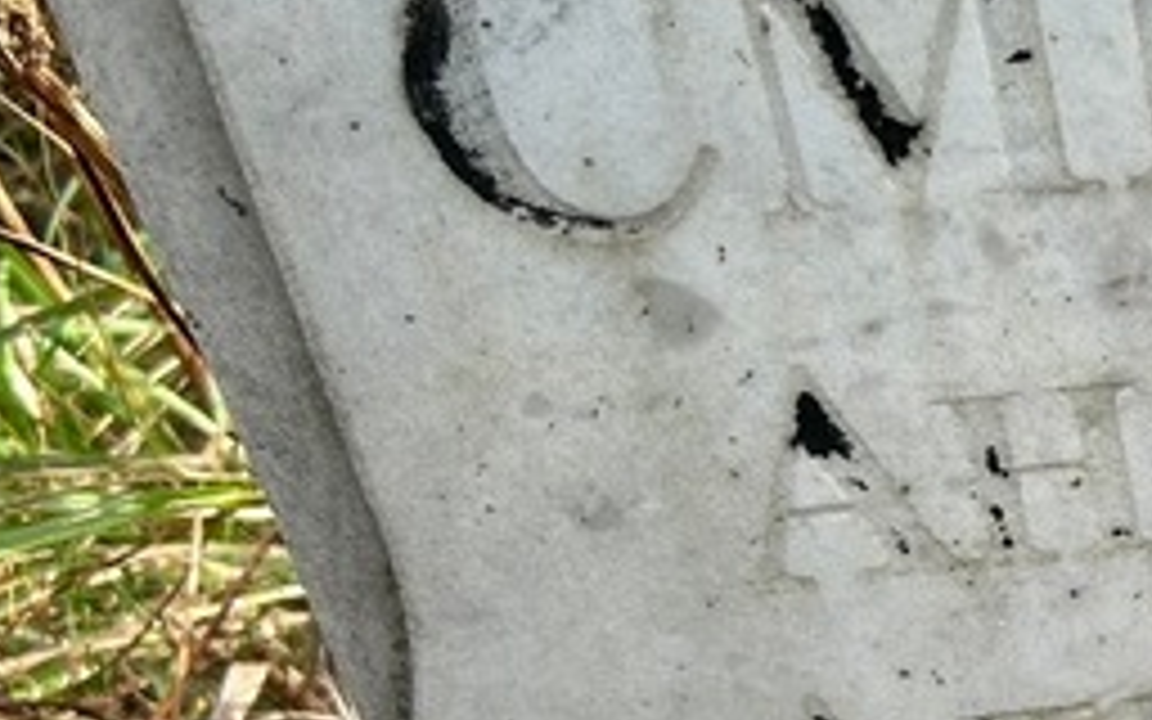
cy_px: 680
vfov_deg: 15.0
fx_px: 2700
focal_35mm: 86
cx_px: 1593
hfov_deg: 21.3
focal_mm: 5.7
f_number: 1.5
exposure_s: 1/1280
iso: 50
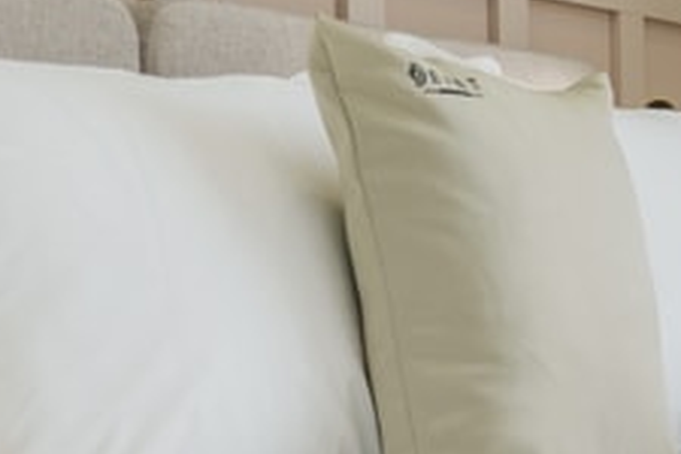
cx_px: 272
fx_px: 1513
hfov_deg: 25.3
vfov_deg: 17.1
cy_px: 238
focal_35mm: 80
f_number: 8
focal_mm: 24
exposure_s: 1/20
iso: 320
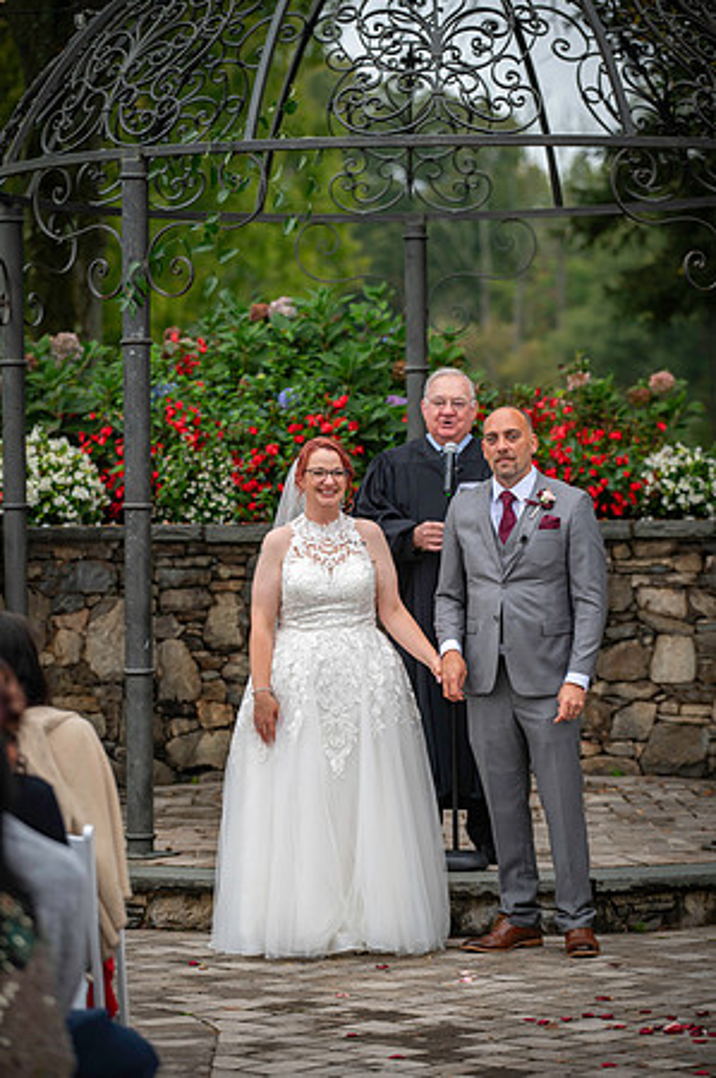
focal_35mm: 116
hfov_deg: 11.8
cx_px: 358
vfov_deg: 17.7
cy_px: 539
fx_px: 3468
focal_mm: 116
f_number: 3.2
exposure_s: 1/160
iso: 320
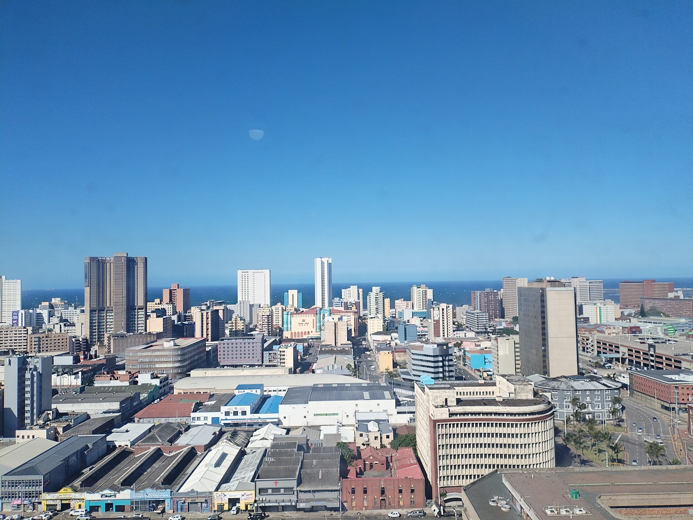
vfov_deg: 53.1
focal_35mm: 26
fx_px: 521
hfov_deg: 67.3
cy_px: 260
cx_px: 346
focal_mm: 4.25
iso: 100
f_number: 1.8
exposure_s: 1/2485
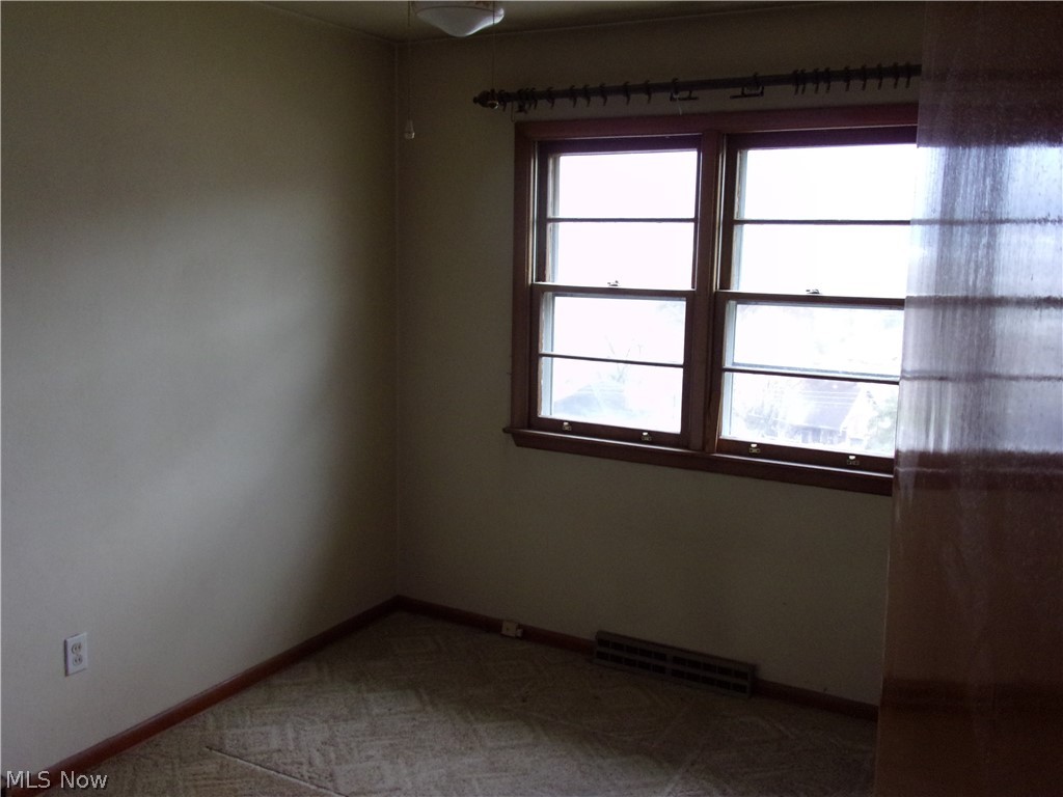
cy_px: 398
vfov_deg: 49.7
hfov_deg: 63.4
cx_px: 532
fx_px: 860
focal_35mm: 28
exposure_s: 1/34
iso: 192
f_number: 3.4
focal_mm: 5
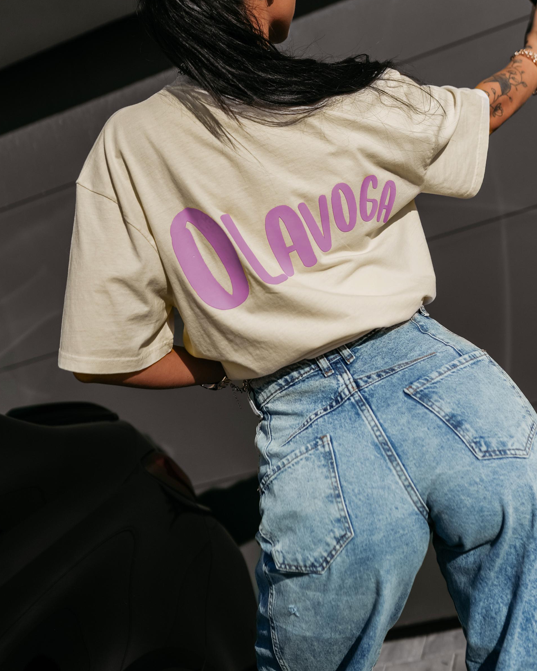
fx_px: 954
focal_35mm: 48
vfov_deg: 38.3
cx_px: 297
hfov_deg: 31.4
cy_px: 222
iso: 50
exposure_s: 1/6400
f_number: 2.2
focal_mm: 35
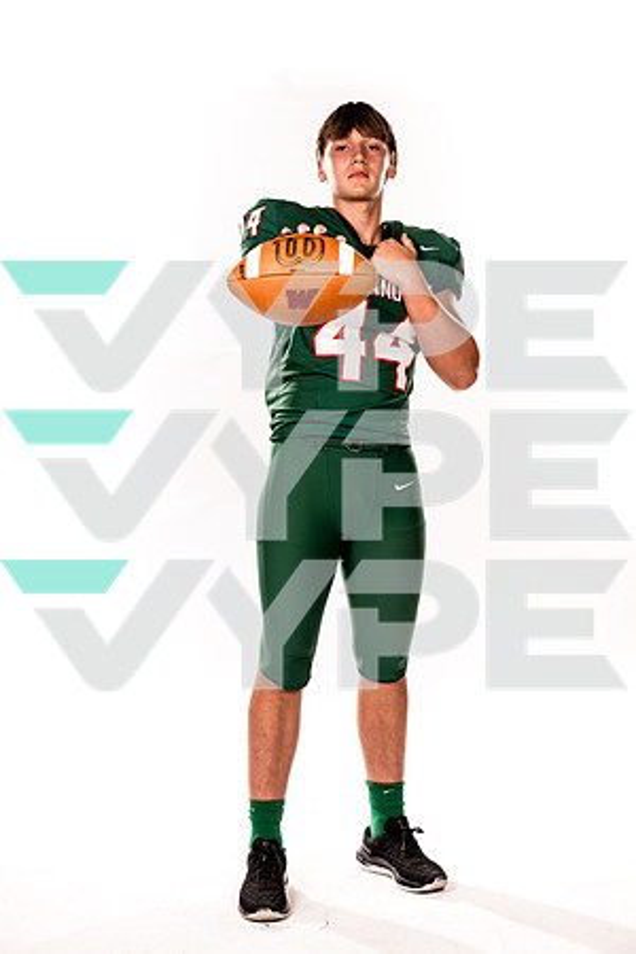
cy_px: 477
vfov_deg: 38.2
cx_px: 318
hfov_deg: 26.0
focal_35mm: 52
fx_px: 1378
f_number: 8
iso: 800
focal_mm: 52
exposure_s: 1/400
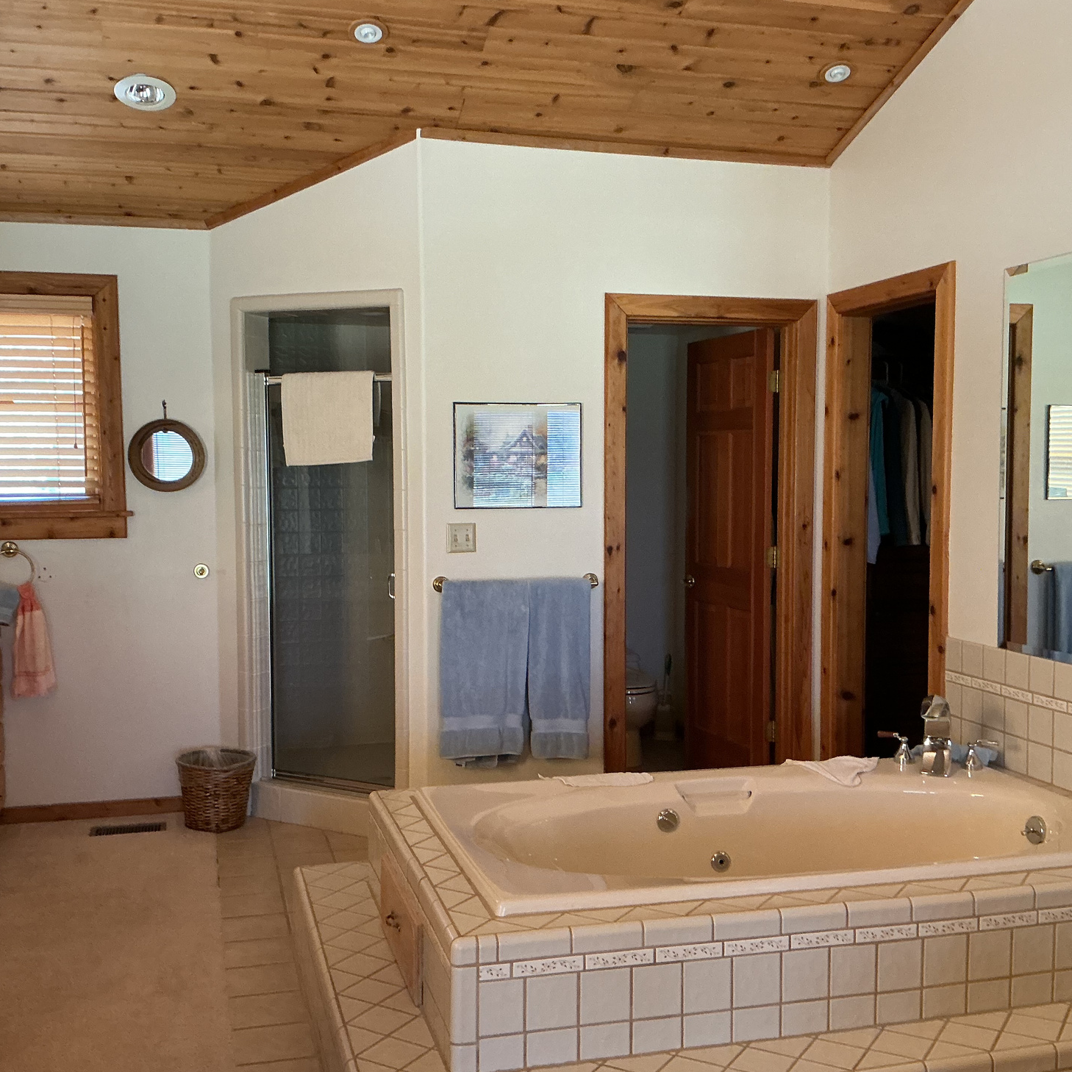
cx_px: 539
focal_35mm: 36
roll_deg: -0.2
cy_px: 554
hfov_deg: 46.0
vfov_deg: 46.0
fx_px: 1261
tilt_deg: -4.3
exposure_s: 1/60
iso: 160
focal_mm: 3
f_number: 1.8
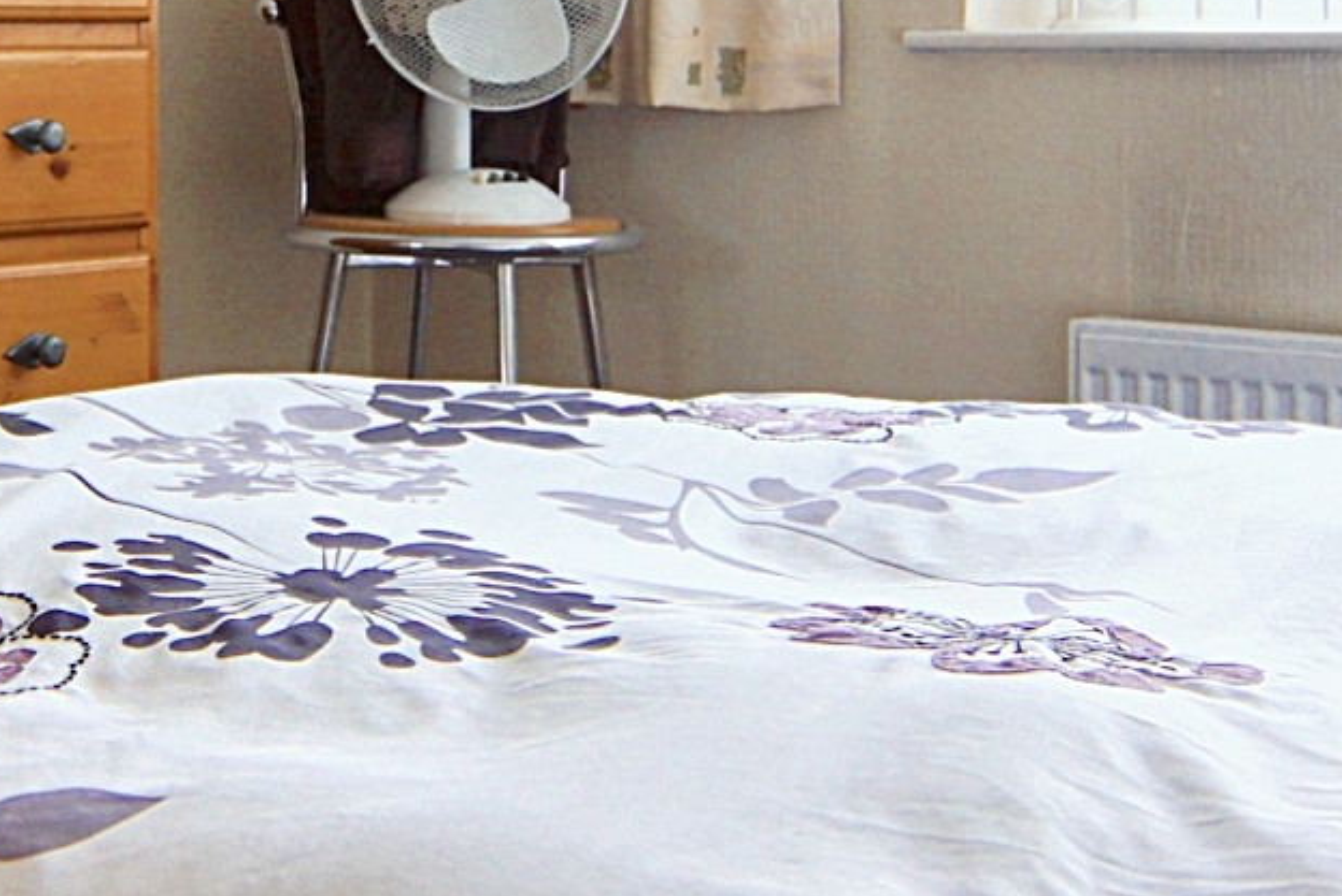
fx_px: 3001
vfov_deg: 16.8
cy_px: 104
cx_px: 282
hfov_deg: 24.8
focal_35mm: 80
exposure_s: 1/20
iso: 100
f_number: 10
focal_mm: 11
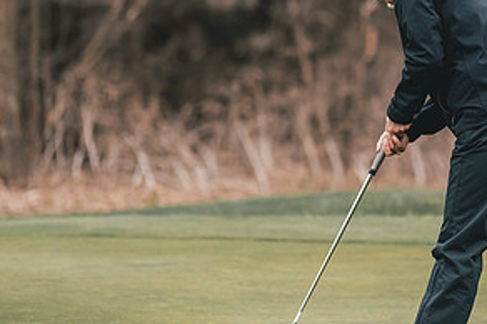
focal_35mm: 379
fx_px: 5121
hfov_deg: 5.4
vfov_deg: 3.6
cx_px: 441
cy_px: 108
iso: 640
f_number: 2.8
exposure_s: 1/4000
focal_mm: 150
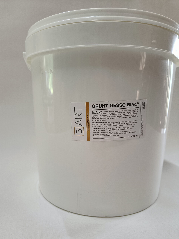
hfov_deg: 56.8
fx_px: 165
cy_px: 120
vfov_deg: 71.6
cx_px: 90
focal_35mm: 24
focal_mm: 5.59
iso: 400
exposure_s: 1/50
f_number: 1.8
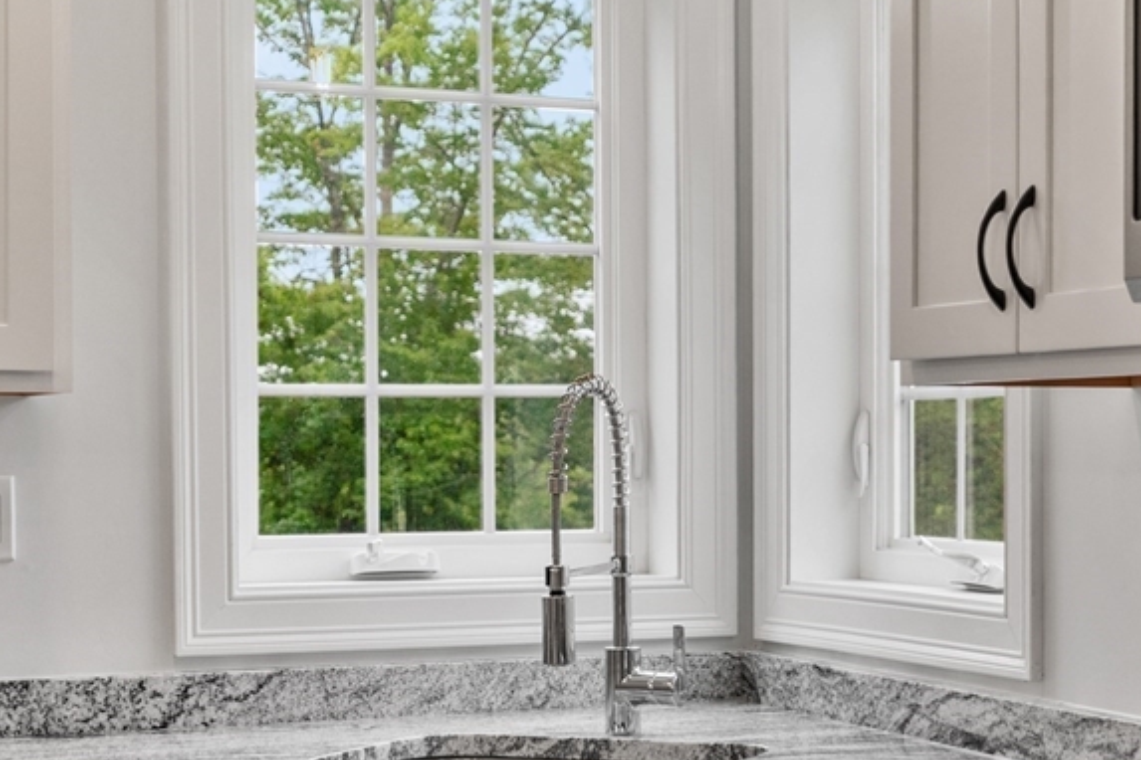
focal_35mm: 75
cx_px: 884
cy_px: 447
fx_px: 2377
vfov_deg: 18.2
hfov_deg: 26.6
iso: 400
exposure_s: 1/60
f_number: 3.5
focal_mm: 28
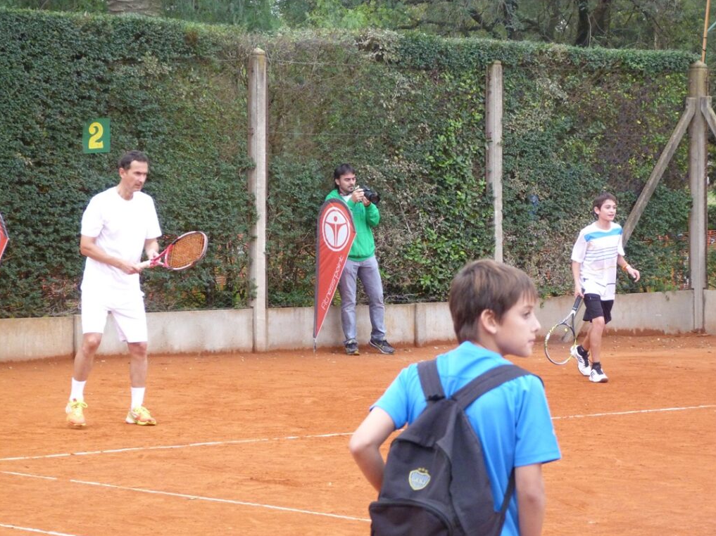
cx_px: 358
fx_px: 2853
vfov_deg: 10.7
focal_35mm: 138
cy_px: 268
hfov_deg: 14.3
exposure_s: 1/200
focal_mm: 24.6
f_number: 3.6
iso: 400
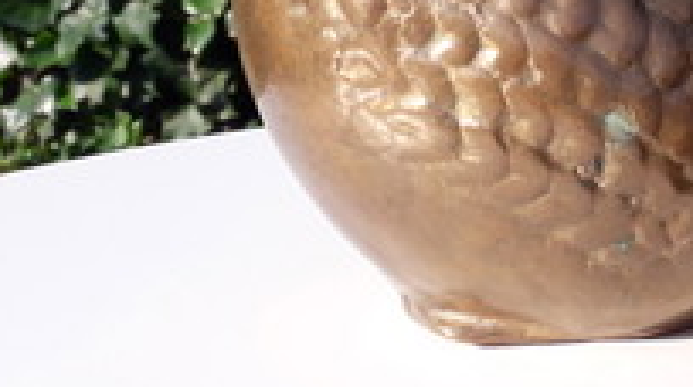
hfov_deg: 26.3
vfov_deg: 16.0
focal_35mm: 74
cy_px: 24
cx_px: 768
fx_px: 1358
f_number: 1.9
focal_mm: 3.6
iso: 40
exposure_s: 1/873
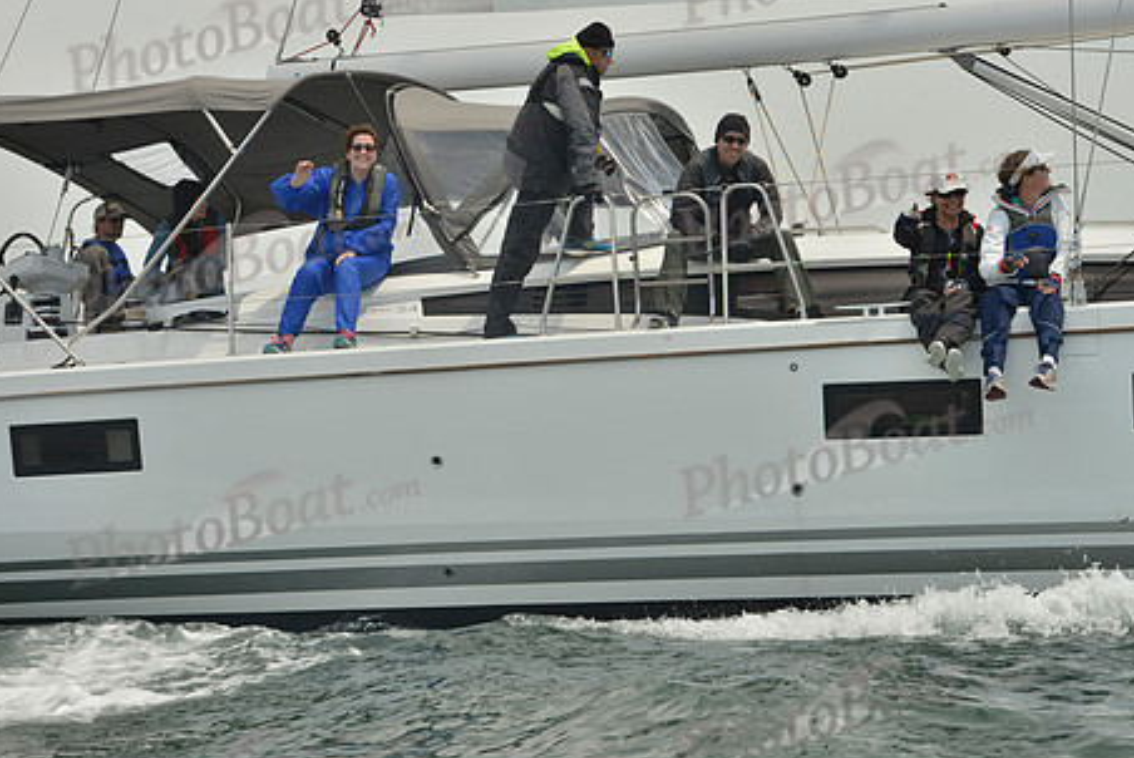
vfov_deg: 11.6
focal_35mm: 118
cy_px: 358
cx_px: 552
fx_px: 3719
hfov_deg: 17.3
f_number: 11
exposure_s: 1/1250
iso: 560
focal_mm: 92
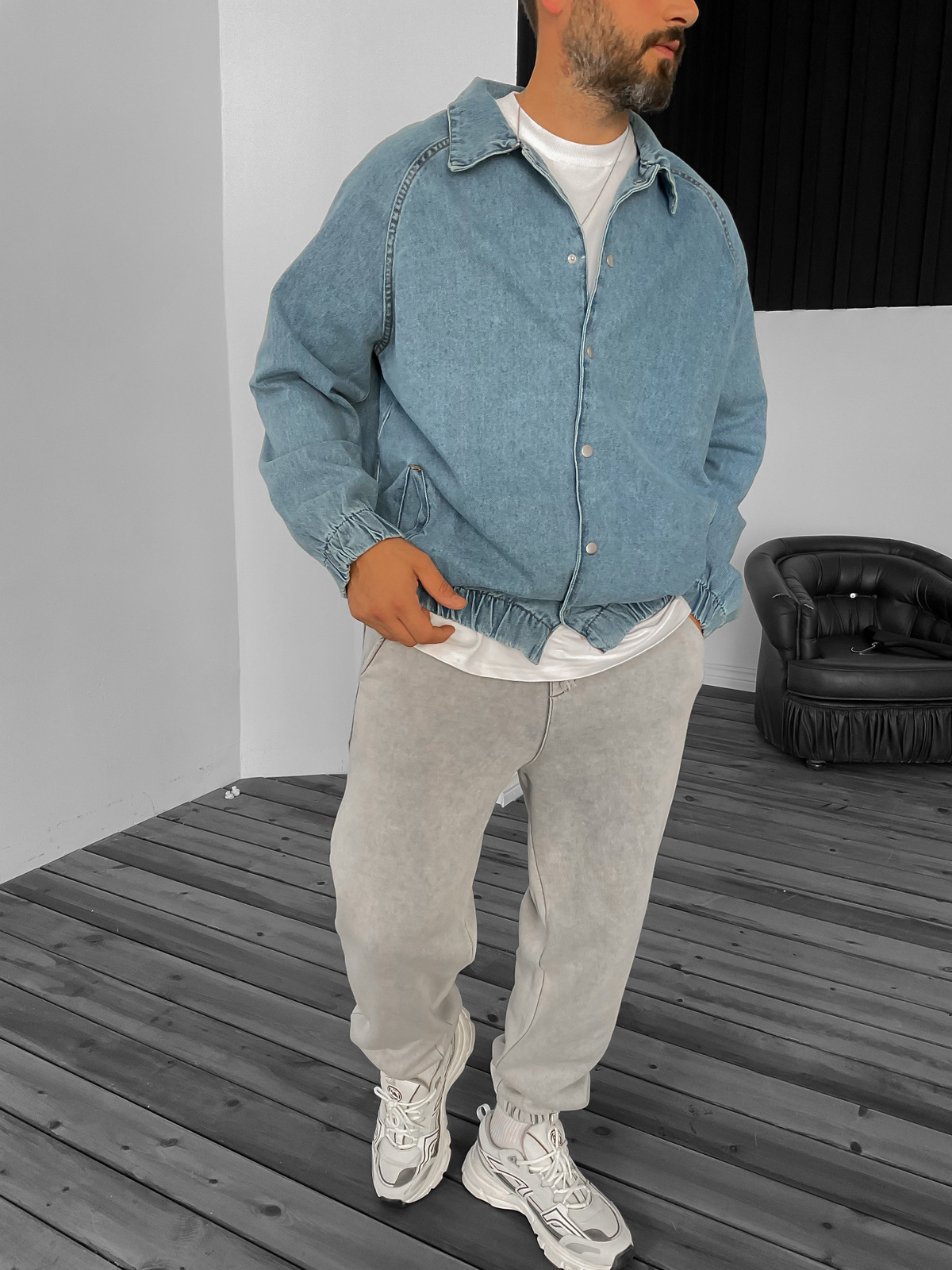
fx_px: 1063
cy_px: 635
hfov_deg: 48.2
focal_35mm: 29
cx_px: 476
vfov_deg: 61.7
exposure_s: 1/120
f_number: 1.8
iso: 64
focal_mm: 3
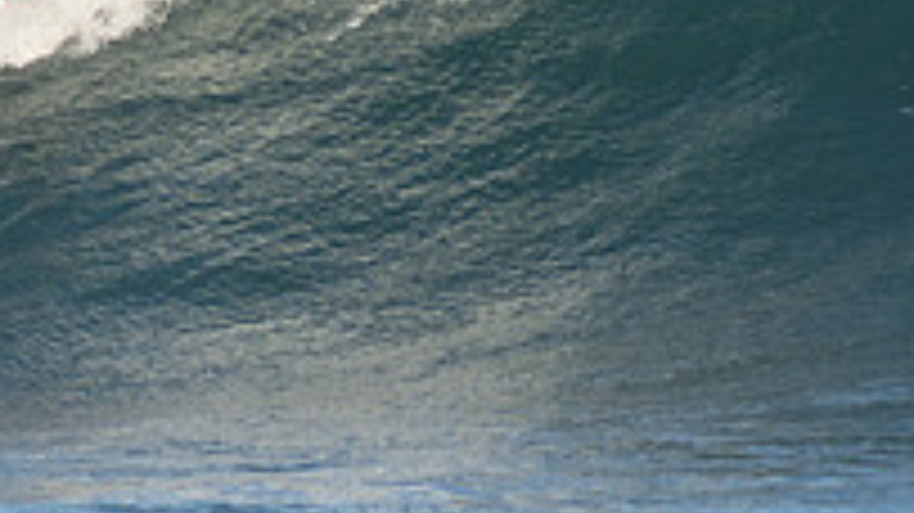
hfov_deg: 1.5
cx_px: 104
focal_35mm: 1439
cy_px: -128
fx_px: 34861
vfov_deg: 0.8
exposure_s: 1/640
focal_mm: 320
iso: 200
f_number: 5.6
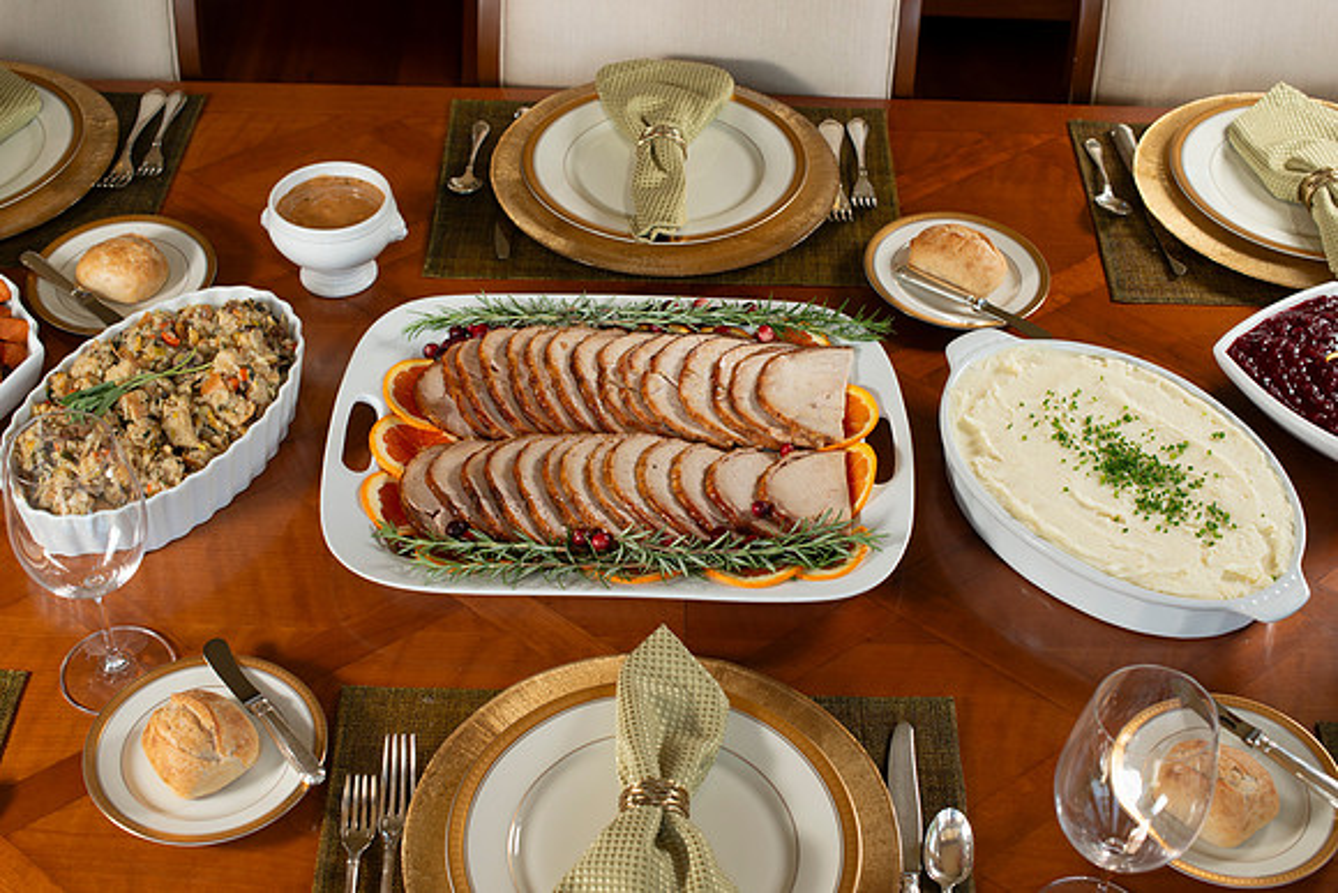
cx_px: 669
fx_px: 1859
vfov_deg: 27.0
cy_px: 446
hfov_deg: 39.6
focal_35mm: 50
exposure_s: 1/100
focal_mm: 50
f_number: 7.1
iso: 250
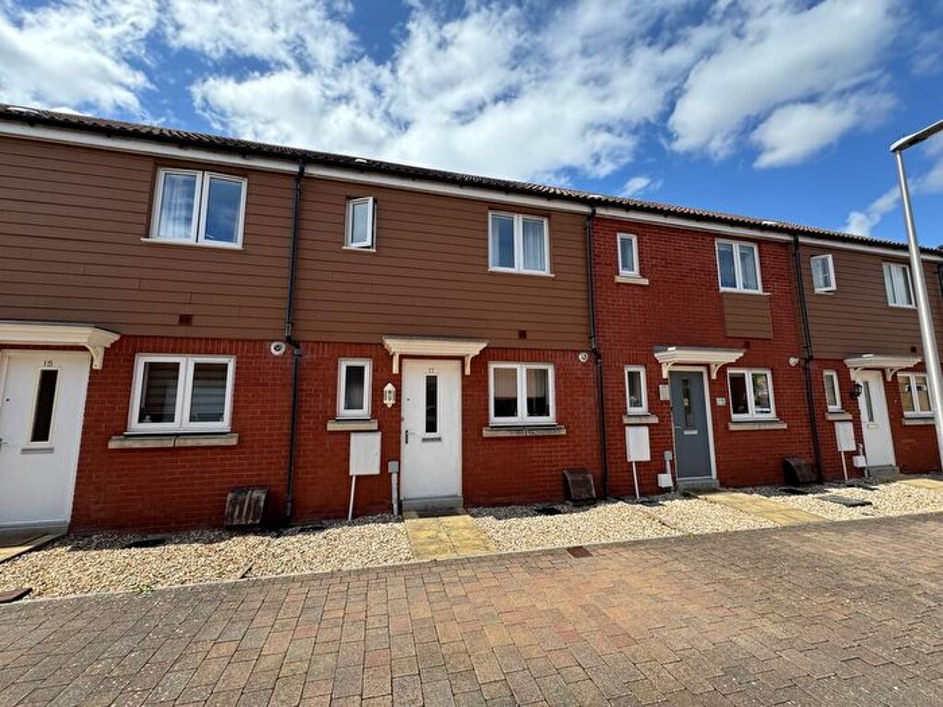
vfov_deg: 85.7
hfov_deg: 102.1
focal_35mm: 14
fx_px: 381
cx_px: 472
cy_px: 354
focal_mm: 2.22
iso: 40
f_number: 2.2
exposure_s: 1/636
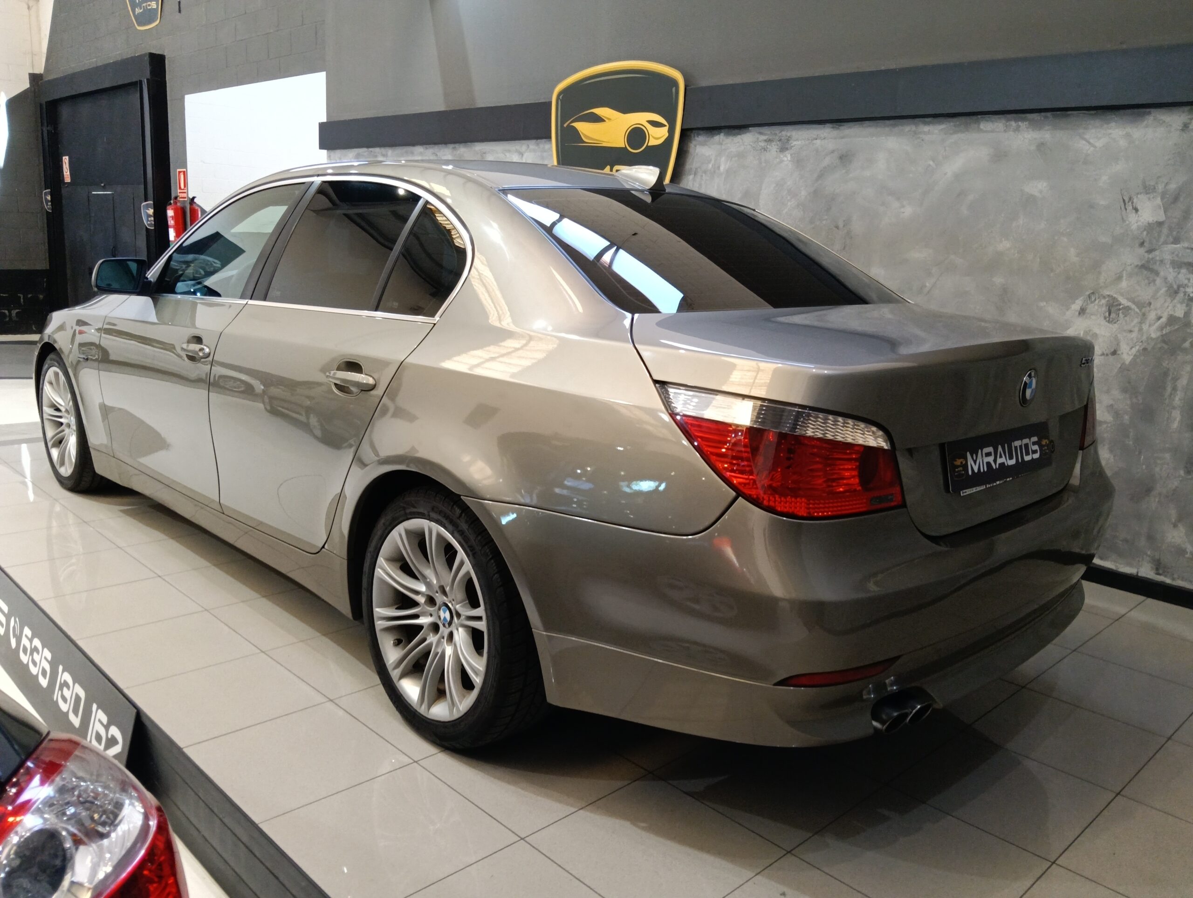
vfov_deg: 51.5
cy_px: 449
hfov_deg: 65.2
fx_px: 932
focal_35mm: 27
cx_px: 596
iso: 500
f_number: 16
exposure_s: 1/33.3
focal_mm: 3.98
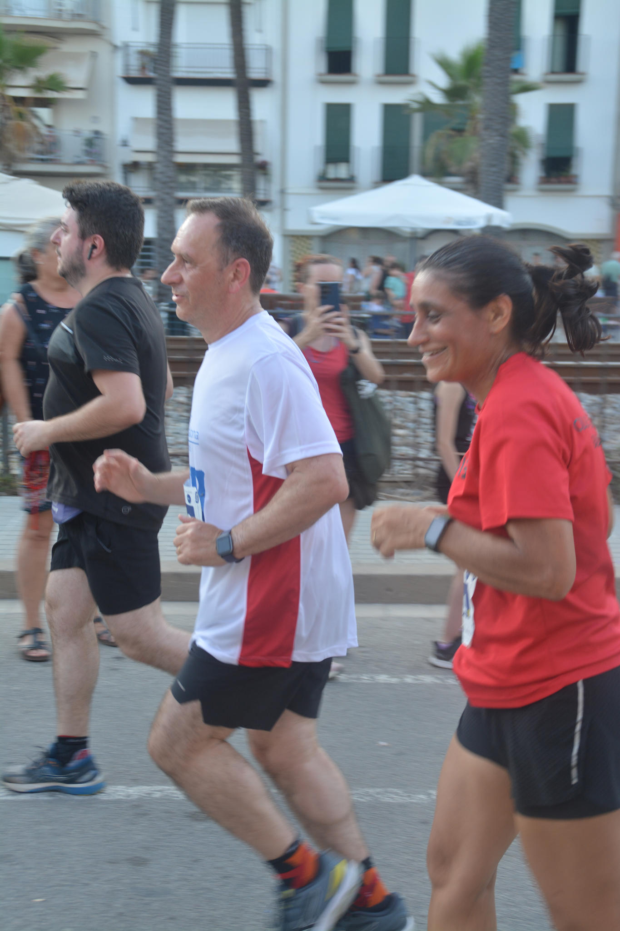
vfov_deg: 35.1
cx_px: 310
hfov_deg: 23.8
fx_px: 1473
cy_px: 466
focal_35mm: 57
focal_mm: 38
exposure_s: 1/125
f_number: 5.6
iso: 200
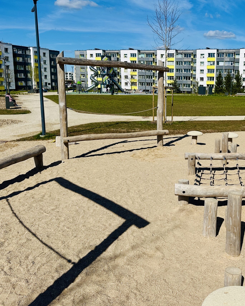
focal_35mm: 35
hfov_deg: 40.7
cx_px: 192
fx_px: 317
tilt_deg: -9.9
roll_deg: -1.1
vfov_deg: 51.5
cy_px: 143
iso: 80
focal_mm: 6.86
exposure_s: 1/9709
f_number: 1.78
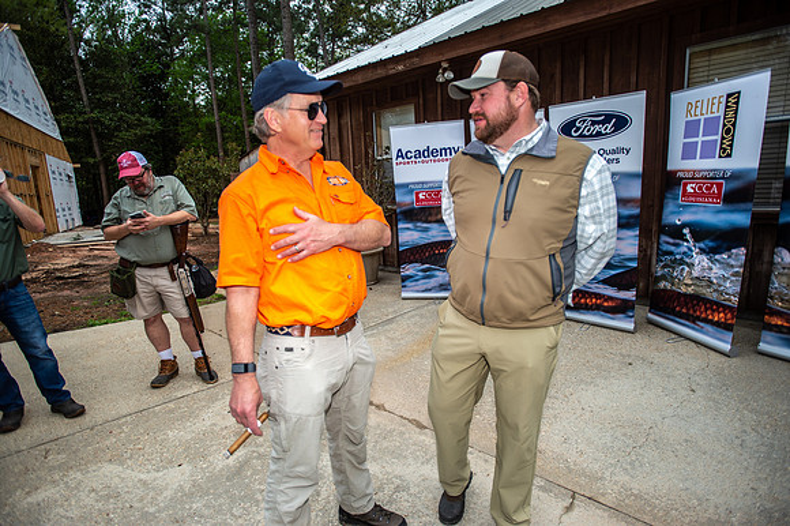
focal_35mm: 20
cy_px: 263
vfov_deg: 61.9
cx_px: 395
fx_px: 439
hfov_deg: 84.0
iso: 400
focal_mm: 20
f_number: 2.8
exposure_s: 1/3200
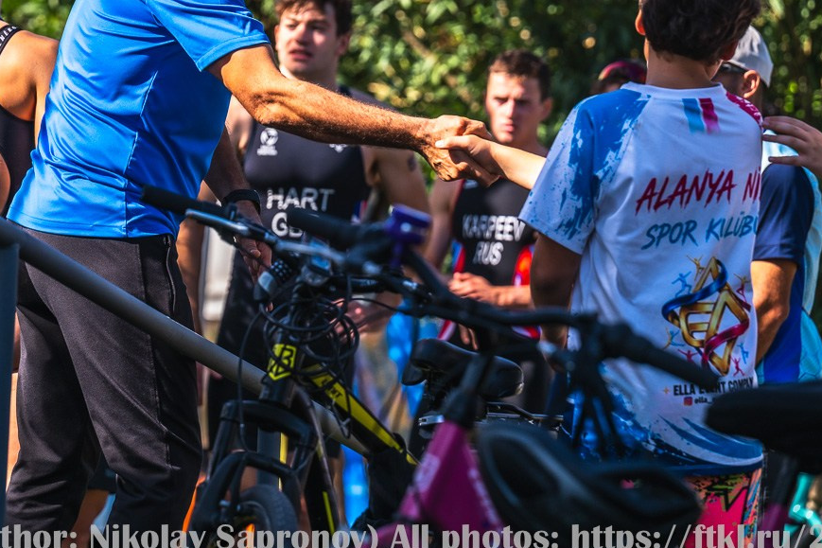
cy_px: 161
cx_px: 301
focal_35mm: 221
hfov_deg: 9.3
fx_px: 5045
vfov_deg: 6.2
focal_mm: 150
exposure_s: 1/1250
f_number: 4.5
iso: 200
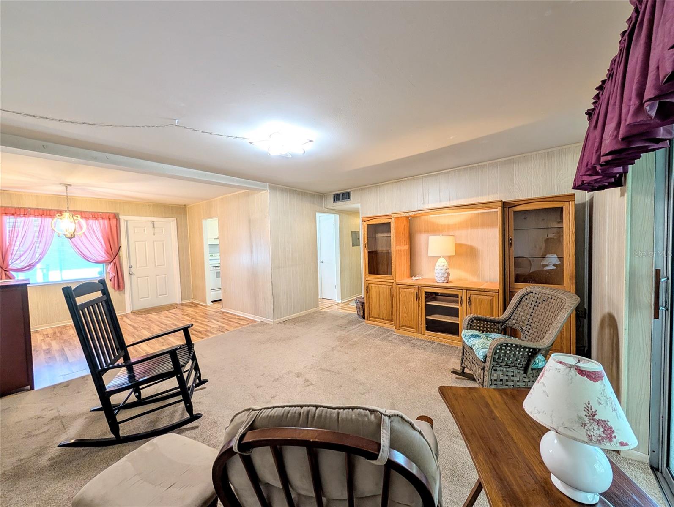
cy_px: 254
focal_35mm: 12
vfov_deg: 94.6
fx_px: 234
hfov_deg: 110.5
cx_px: 337
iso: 68
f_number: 1.7
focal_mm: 2.02
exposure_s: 1/40
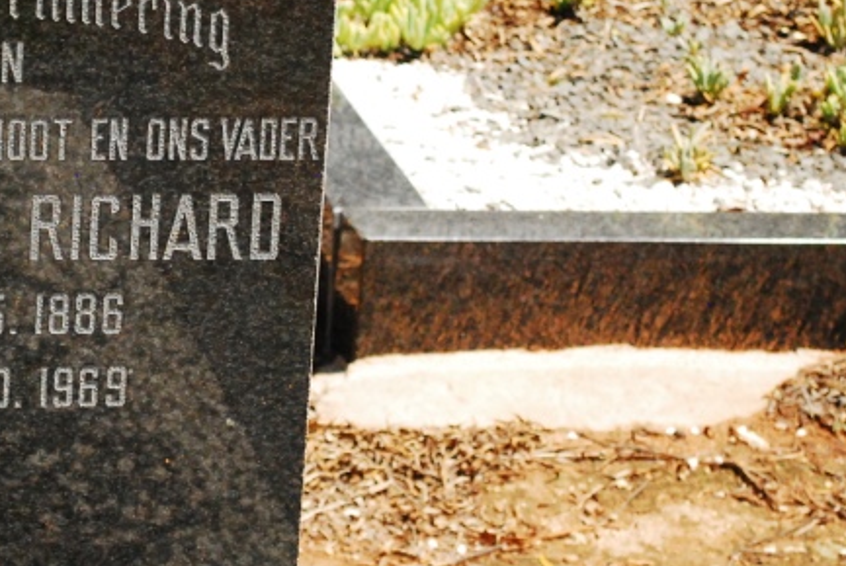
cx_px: 8
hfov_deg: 10.4
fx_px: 4593
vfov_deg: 7.1
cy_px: 237
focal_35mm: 195
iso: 1600
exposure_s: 1/4000
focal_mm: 55
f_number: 5.6
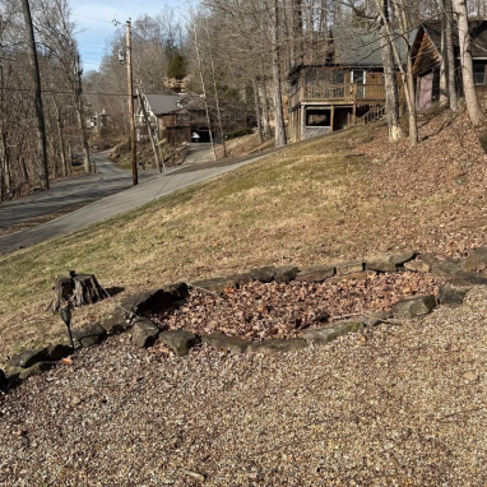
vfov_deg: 44.9
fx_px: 589
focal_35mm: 37
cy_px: 227
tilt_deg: -8.3
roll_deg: +0.2
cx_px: 308
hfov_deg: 44.5
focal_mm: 6.76
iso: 80
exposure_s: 1/4405
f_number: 1.78
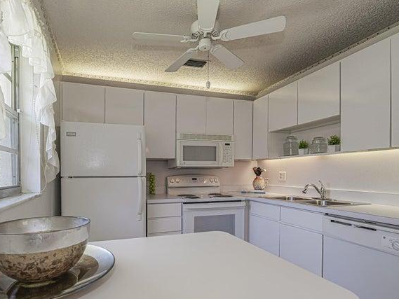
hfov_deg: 87.7
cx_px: 192
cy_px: 167
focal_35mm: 18
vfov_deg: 71.4
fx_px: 208
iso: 125
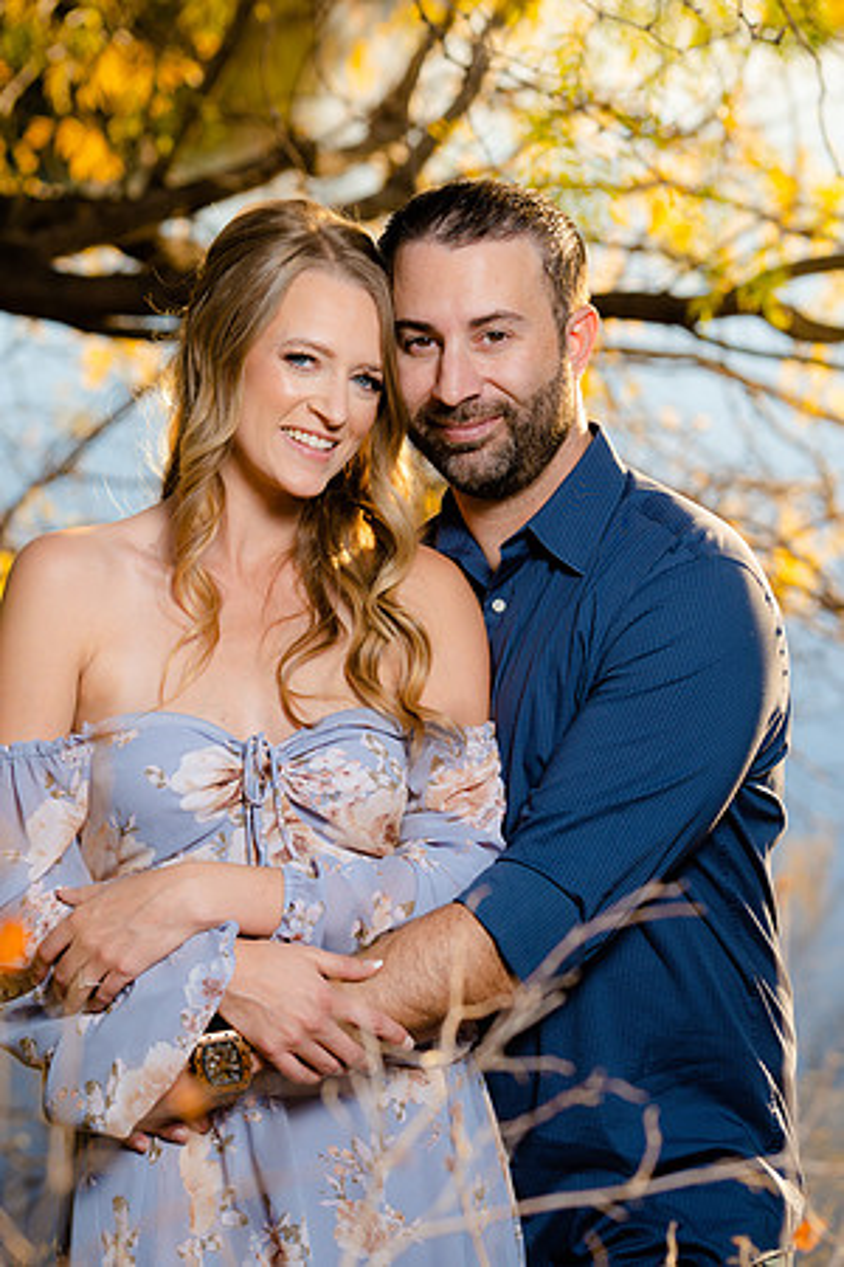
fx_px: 3903
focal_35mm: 111
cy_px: 634
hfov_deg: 12.3
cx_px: 422
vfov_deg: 18.4
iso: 100
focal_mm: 111
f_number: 5
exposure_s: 1/250
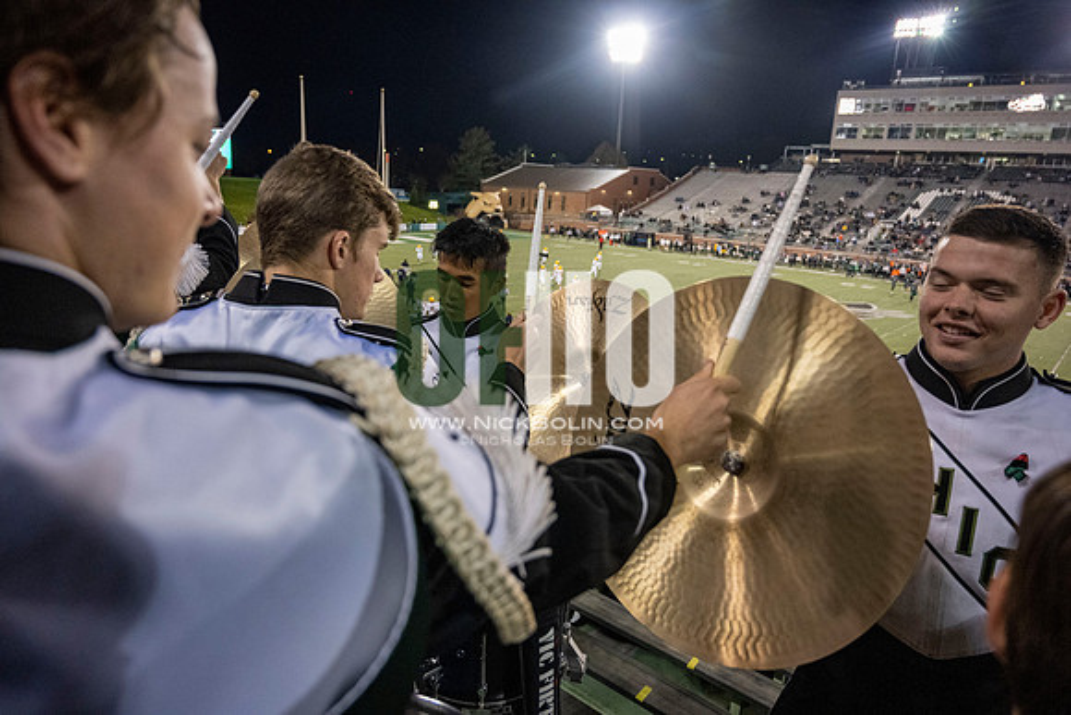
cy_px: 358
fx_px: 714
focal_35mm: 24
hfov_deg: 73.7
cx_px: 536
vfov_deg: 53.2
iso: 3200
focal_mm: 24
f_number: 4
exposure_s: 1/500
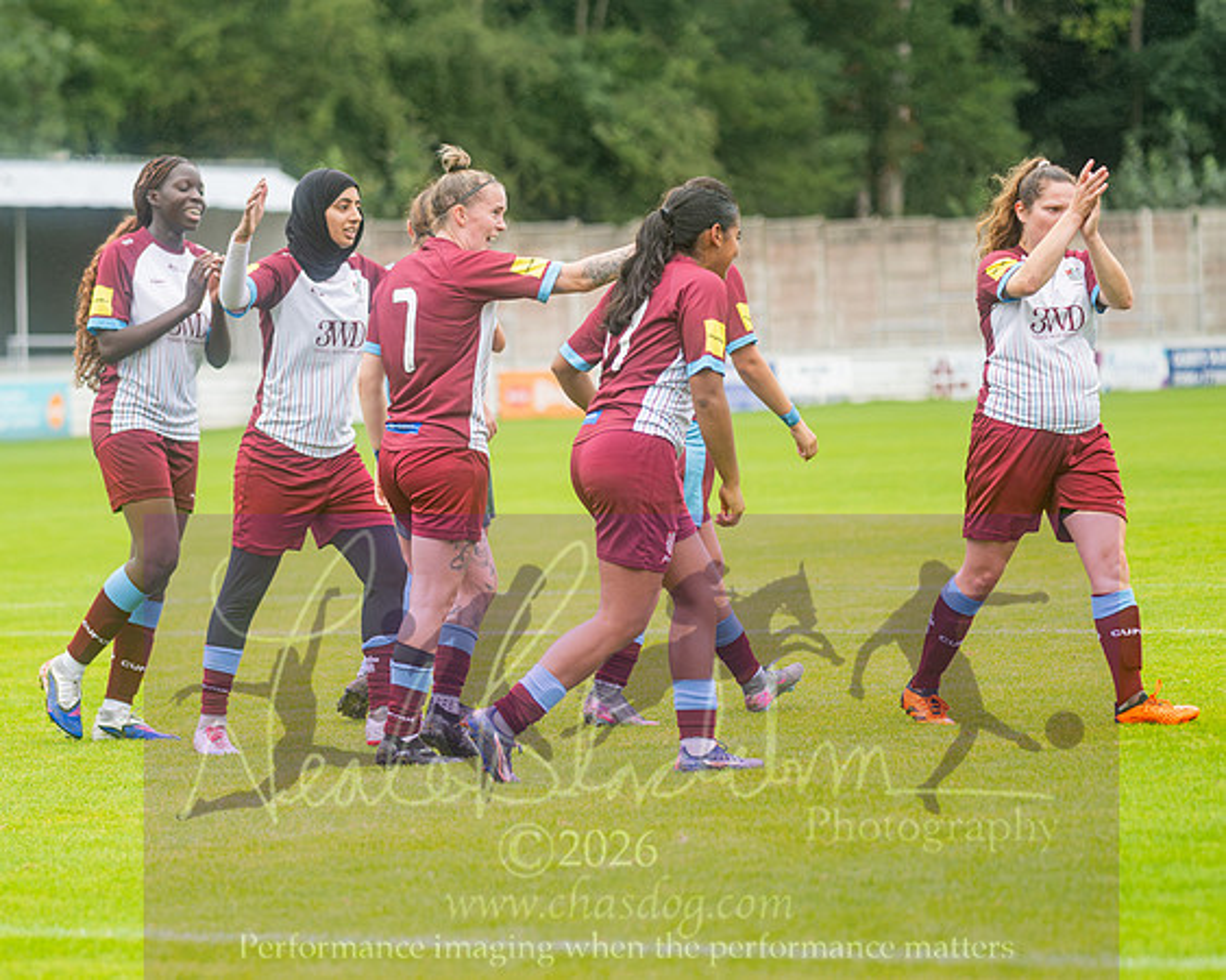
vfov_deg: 8.9
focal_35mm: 174
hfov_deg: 11.1
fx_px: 6323
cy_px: 563
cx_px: 435
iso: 450
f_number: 2.8
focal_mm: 120
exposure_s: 1/1600
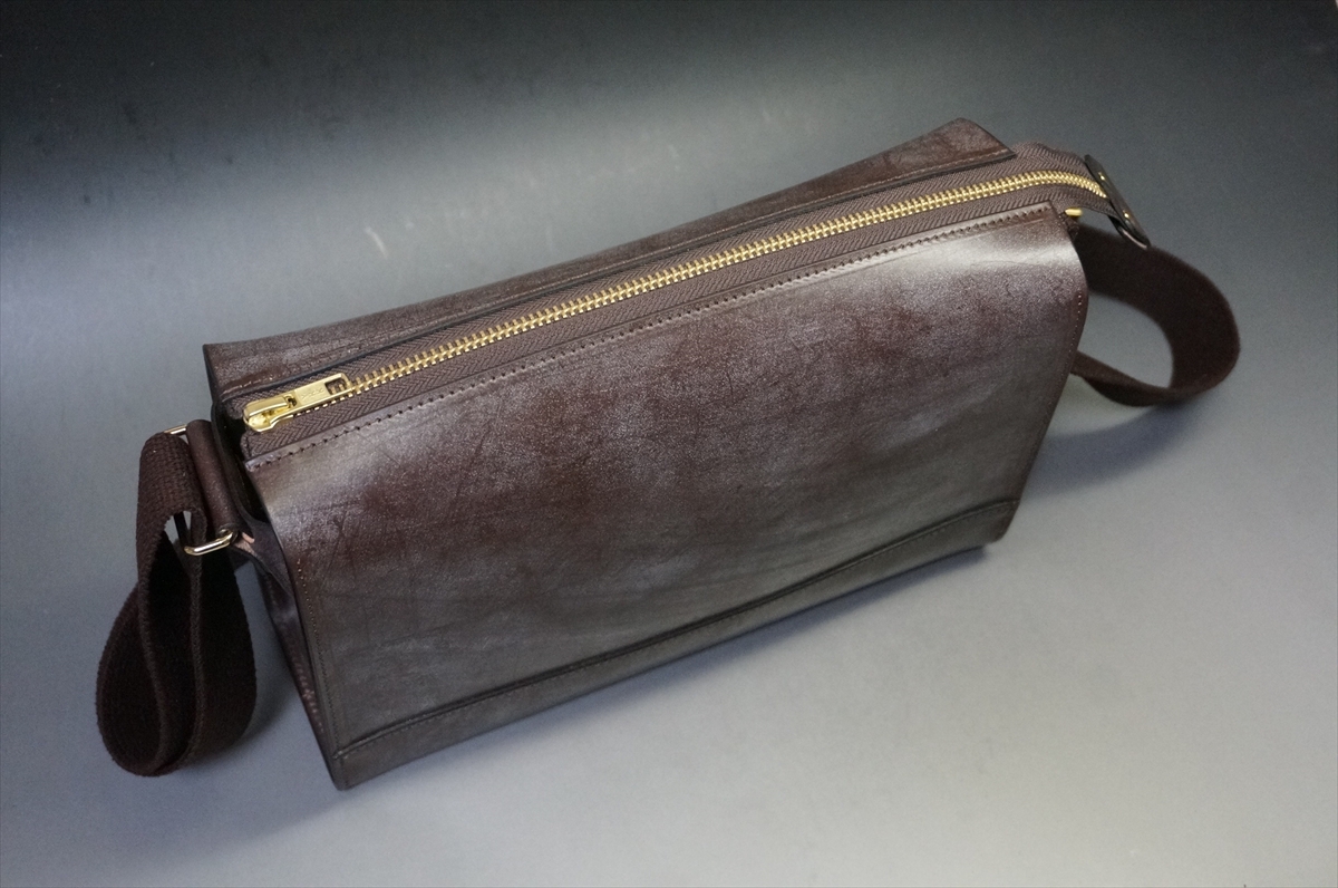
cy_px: 444
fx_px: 1725
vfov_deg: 28.8
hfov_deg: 42.4
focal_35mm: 46
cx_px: 669
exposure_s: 1/125
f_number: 5
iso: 3200
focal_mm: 31
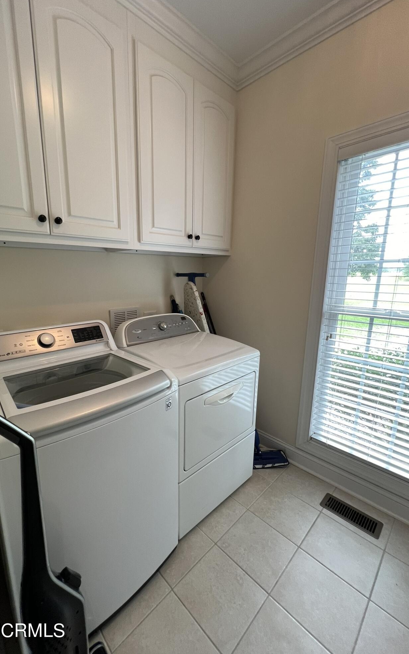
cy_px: 329
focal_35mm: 14
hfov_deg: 78.1
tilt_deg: -12.4
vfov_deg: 105.3
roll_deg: +0.4
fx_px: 250
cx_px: 175
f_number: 1.8
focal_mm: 1.57
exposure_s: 1/120
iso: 160
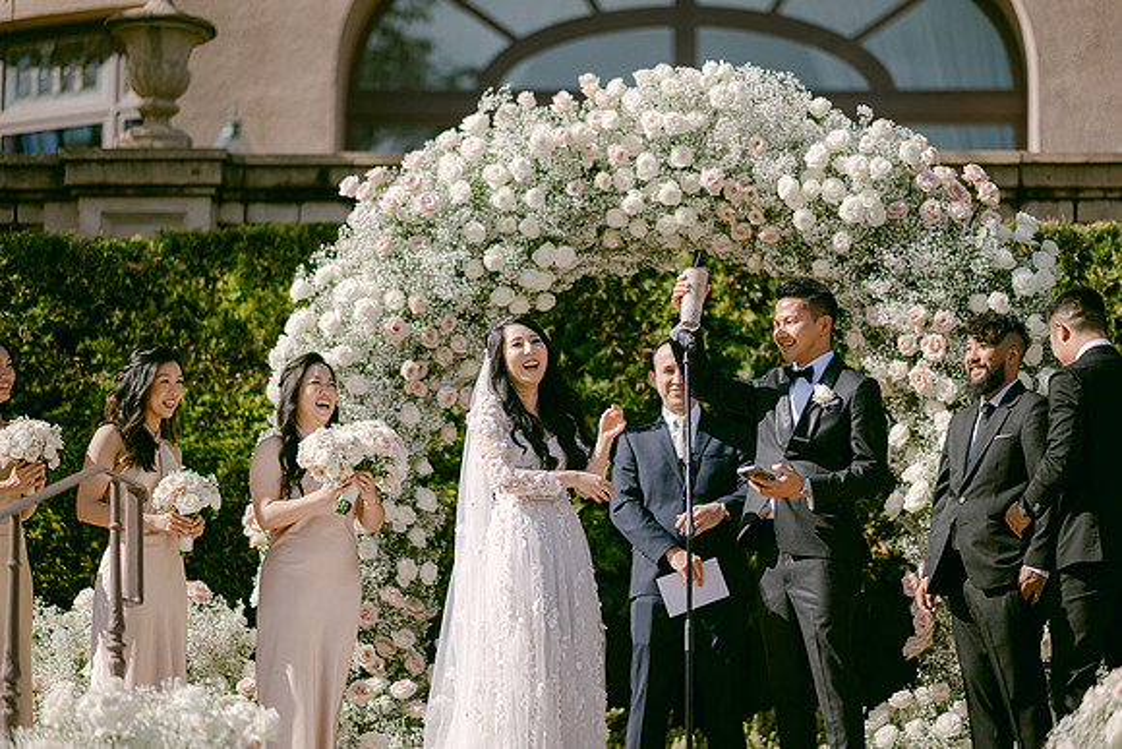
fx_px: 3329
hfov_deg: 19.1
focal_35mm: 107
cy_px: 374
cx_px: 561
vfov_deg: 12.8
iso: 100
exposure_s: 1/10000
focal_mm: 105
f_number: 1.4
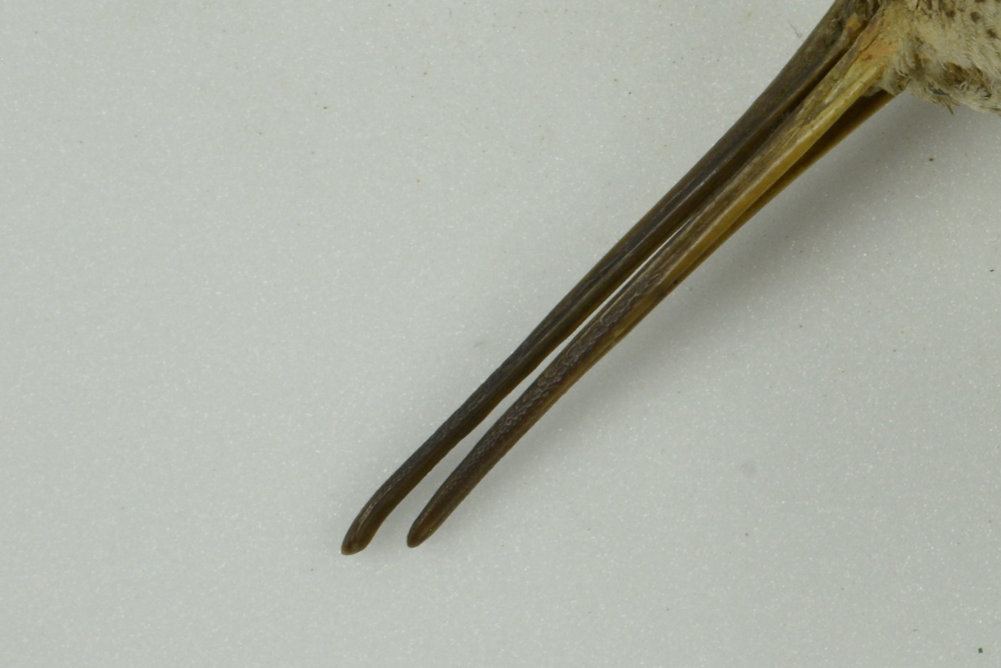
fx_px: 3866
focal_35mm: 139
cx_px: 1891
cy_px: 154
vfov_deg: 9.9
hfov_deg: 13.1
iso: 800
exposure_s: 1/160
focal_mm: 35
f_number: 16
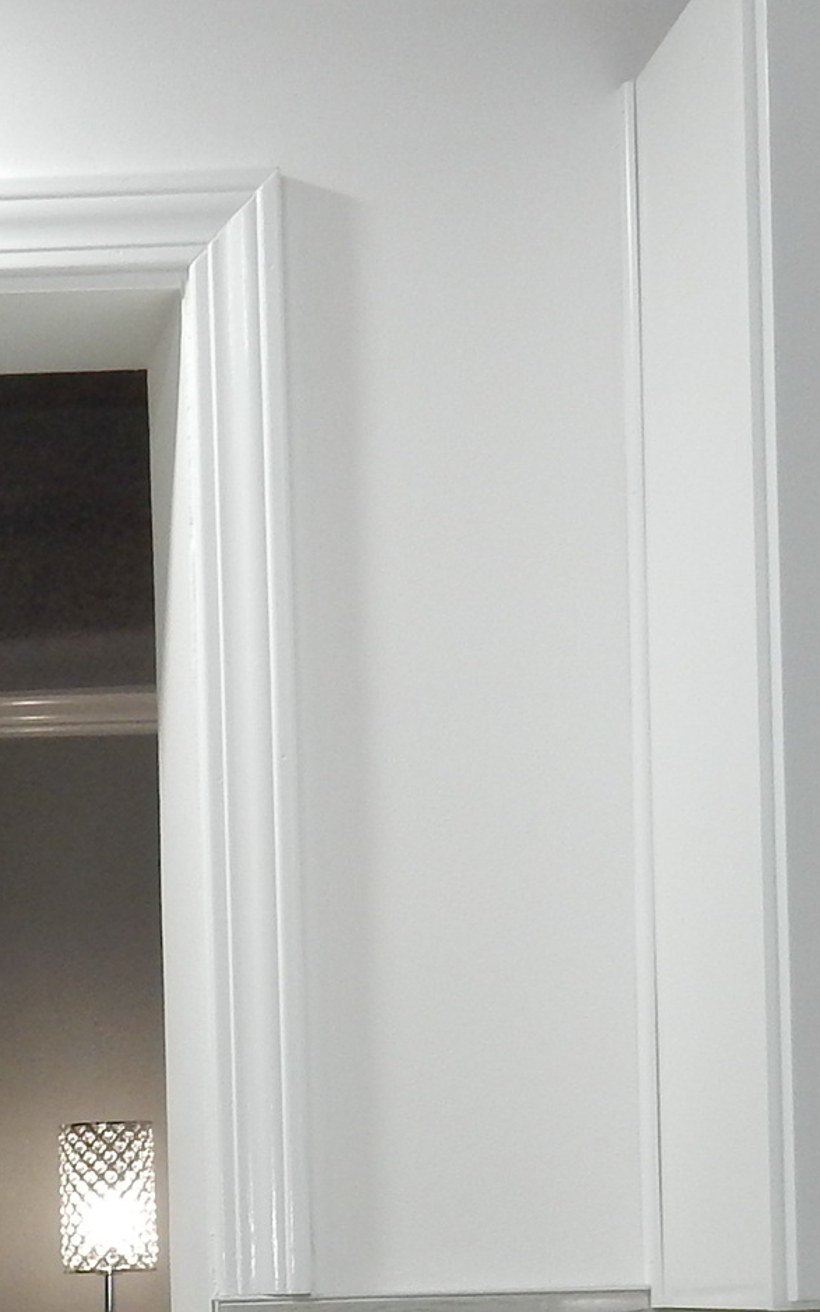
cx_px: -317
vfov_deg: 19.2
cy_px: 1448
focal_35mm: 104
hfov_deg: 12.1
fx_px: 3718
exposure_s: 1/30
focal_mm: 5.4
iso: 180
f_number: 4
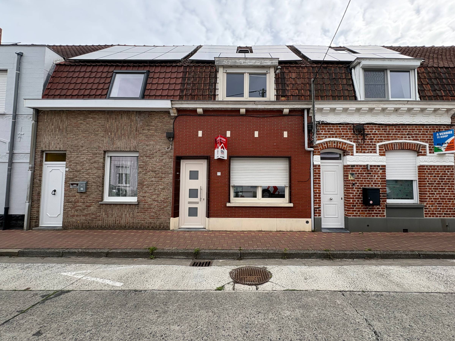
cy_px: 167
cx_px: 243
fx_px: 197
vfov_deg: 81.7
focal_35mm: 15
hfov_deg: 98.0
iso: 40
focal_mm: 2.22
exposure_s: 1/615
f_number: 2.2
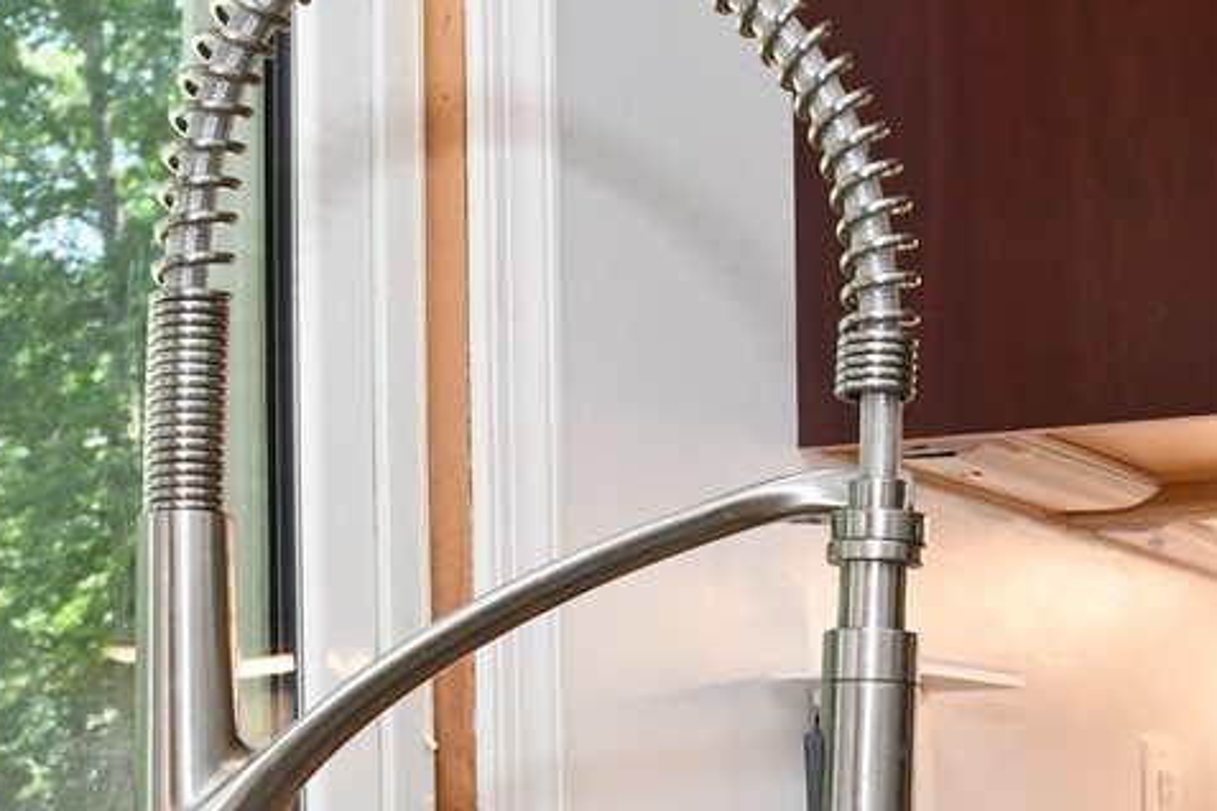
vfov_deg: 16.4
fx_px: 2772
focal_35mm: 82
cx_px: 941
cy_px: 734
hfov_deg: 24.4
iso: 3200
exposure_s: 1/160
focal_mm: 24
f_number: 10
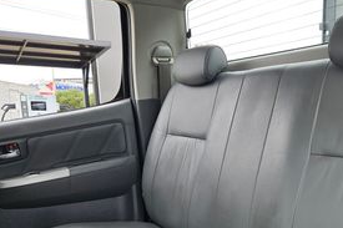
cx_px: 264
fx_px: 390
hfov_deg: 45.5
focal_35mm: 41
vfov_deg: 31.6
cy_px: 189
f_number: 1.8
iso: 25
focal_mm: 5.4
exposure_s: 1/235
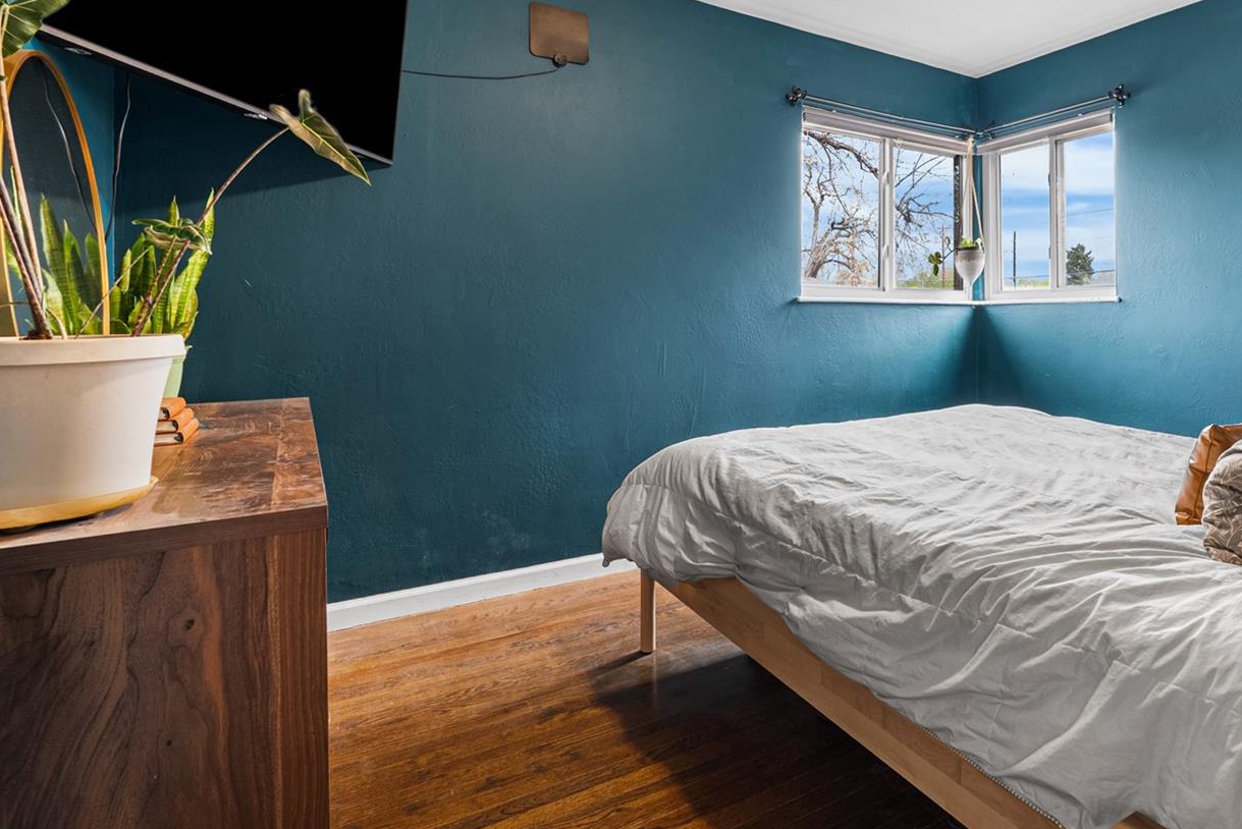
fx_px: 725
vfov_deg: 58.8
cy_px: 314
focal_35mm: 21
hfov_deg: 79.2
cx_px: 800
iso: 200
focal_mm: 16
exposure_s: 2
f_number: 8
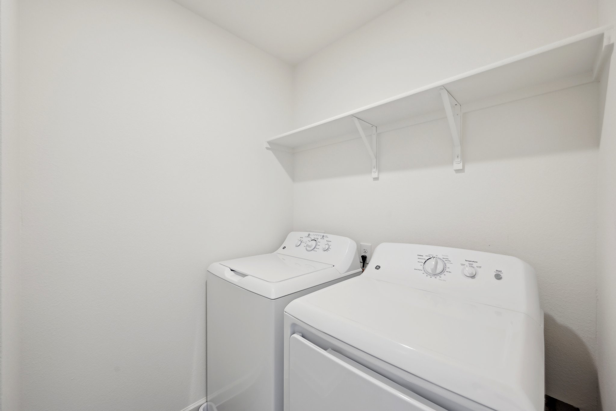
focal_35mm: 14
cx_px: 308
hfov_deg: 104.2
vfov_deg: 81.3
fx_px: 240
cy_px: 206
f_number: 8
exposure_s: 1/8
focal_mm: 14
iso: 160
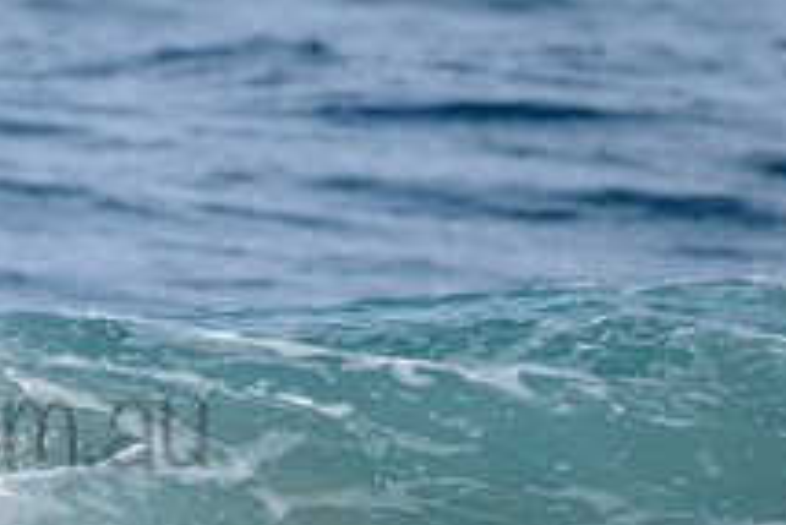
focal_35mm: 1658
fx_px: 36223
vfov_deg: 0.8
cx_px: -180
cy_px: 384
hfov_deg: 1.2
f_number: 5.6
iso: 280
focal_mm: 500
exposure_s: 1/2000
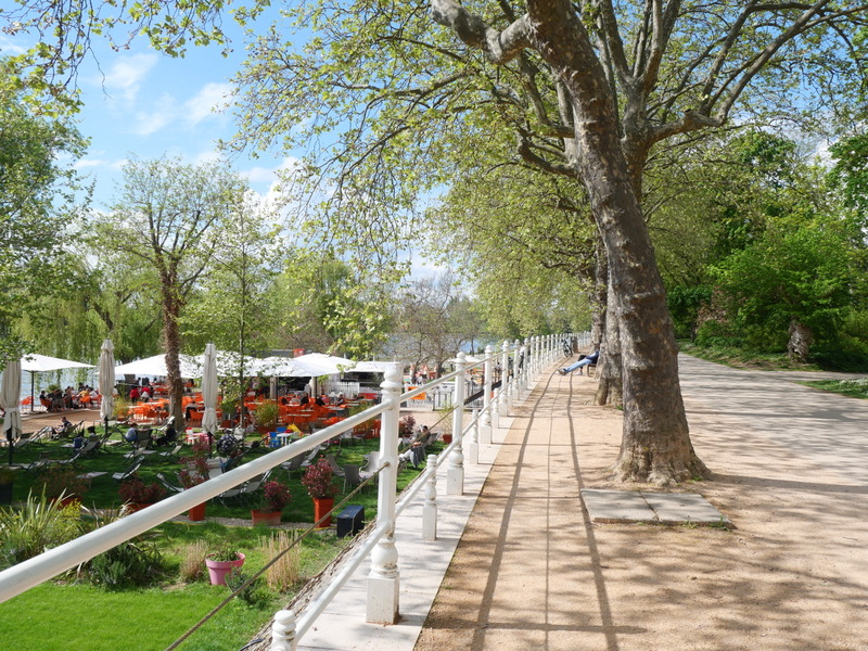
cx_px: 434
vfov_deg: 44.2
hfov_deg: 56.8
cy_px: 326
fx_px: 802
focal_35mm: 32
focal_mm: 16
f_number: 7.1
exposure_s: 1/320
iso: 800
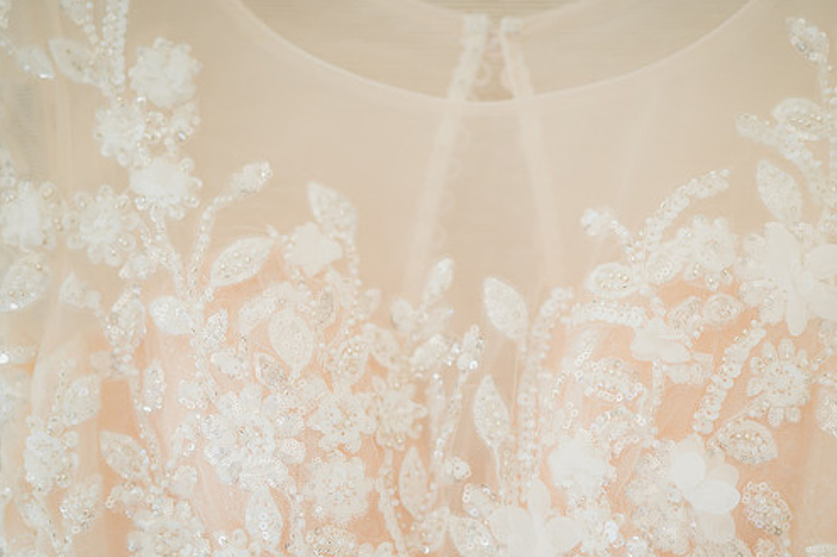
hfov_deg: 33.9
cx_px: 479
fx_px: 1371
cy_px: 319
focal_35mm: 59
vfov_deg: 23.0
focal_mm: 50
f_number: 1.4
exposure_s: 1/160
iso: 250
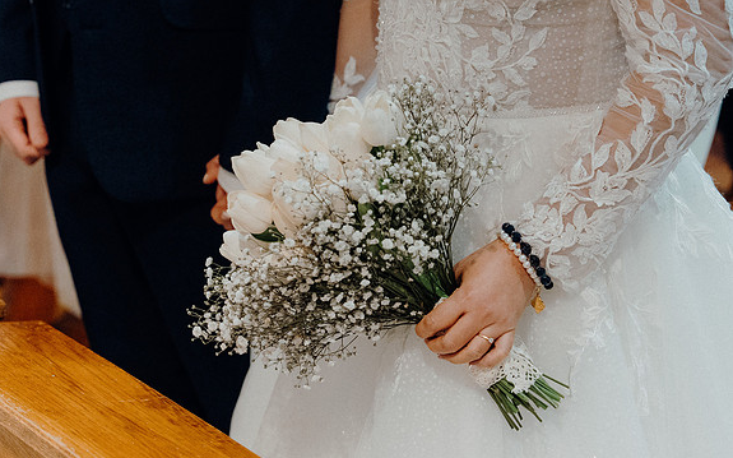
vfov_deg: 12.1
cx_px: 365
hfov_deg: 19.3
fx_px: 2157
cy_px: 225
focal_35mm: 108
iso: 4000
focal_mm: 70
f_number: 3.5
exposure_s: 1/160
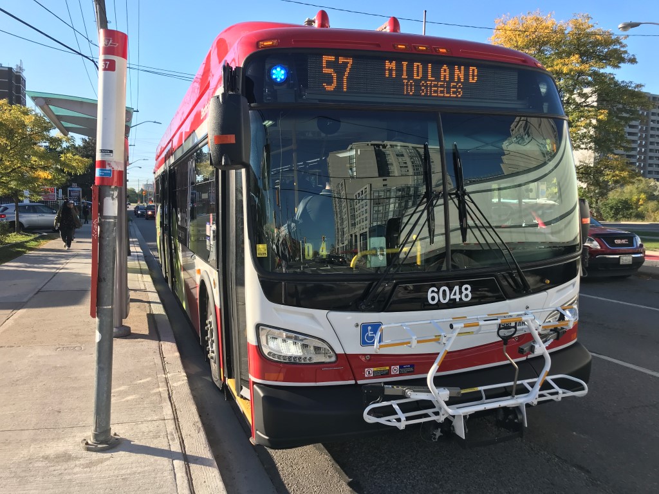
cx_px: 330
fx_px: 533
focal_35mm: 28
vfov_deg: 49.7
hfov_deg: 63.4
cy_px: 247
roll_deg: -1.7
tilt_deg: -3.0
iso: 20
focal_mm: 3.99
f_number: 1.8
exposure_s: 1/997
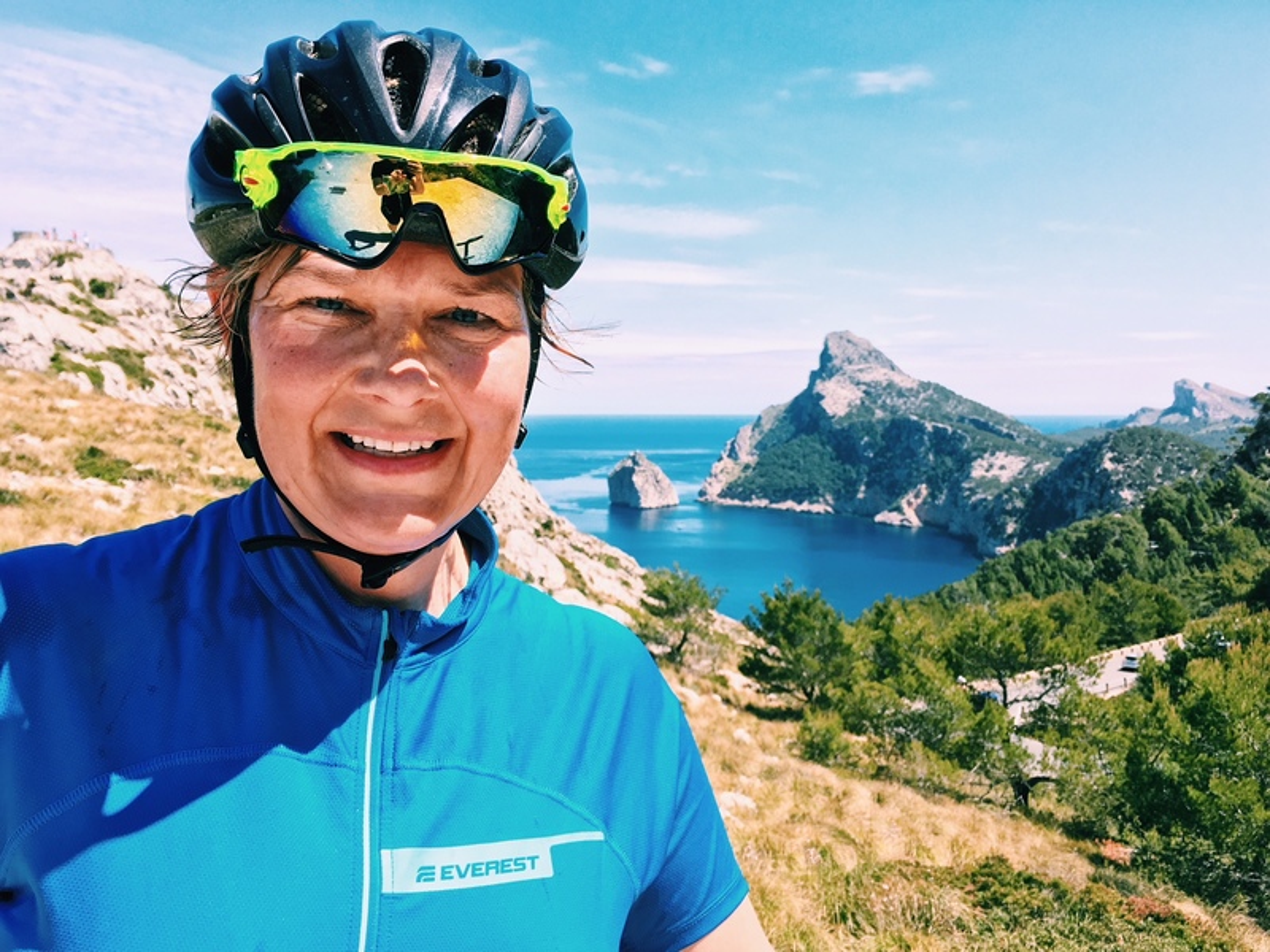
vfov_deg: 48.2
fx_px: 1064
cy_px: 476
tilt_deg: -5.4
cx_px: 635
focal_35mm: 29
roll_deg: +3.1
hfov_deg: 61.7
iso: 25
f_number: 2.2
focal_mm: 4.15
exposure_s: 1/686
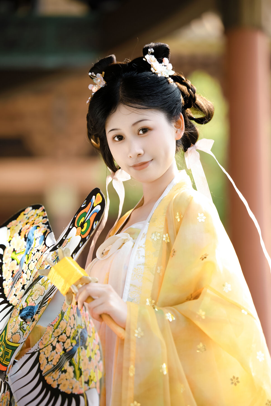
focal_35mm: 141
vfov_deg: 14.6
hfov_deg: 9.7
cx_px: 136
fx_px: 1592
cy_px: 203
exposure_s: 1/500
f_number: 2.8
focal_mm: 142
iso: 100
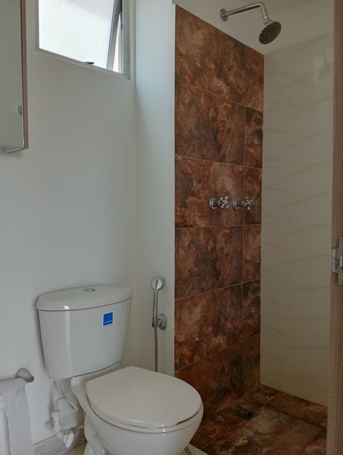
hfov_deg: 49.9
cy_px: 228
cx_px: 172
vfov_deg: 63.4
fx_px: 369
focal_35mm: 28
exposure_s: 1/325
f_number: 1.8
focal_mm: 3.98
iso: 99
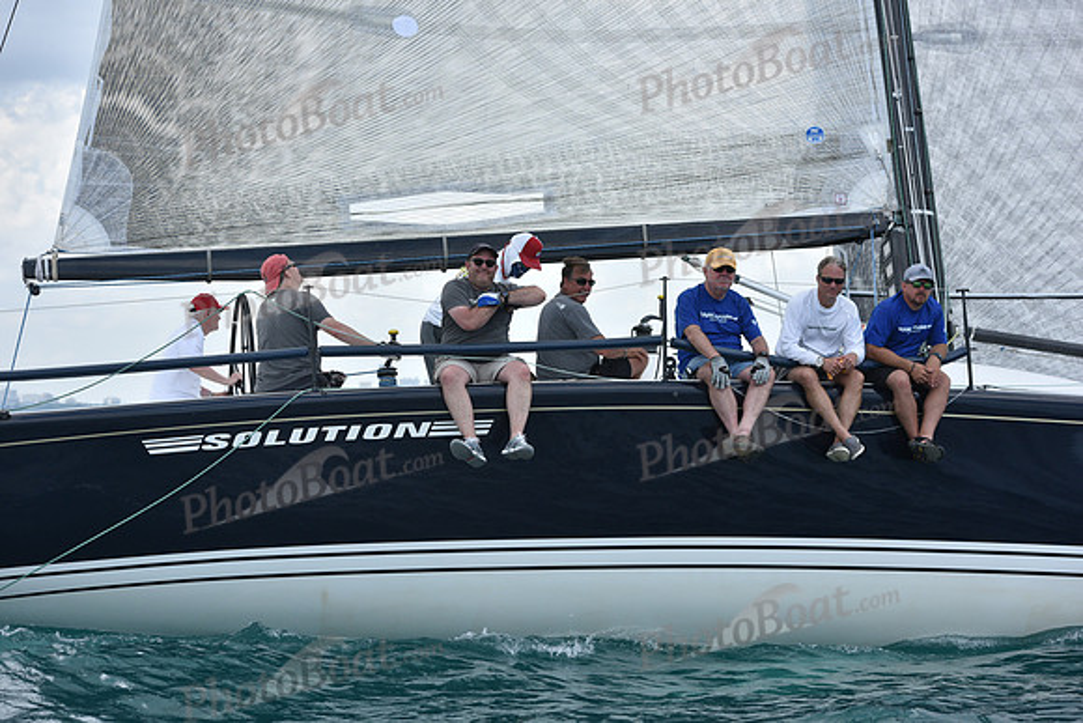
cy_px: 362
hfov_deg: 23.6
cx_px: 542
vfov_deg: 15.9
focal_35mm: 86
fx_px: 2588
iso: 250
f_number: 5
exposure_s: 1/1250
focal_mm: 86
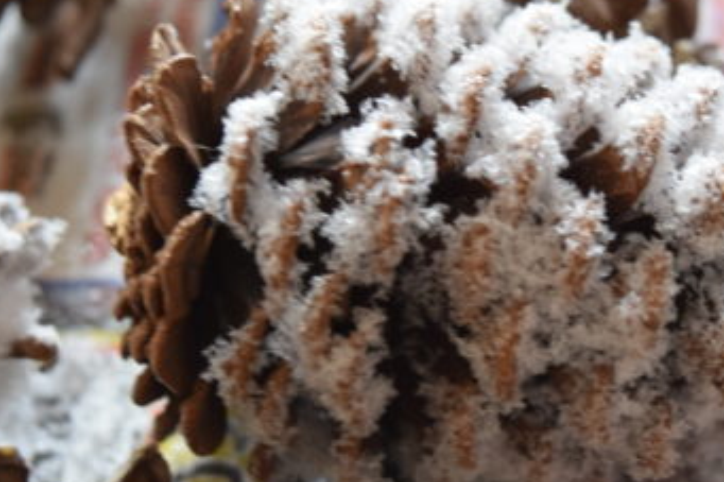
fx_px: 1769
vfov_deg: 15.5
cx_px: 505
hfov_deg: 23.0
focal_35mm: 88
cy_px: 271
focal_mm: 40
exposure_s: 1/25
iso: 800
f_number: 5
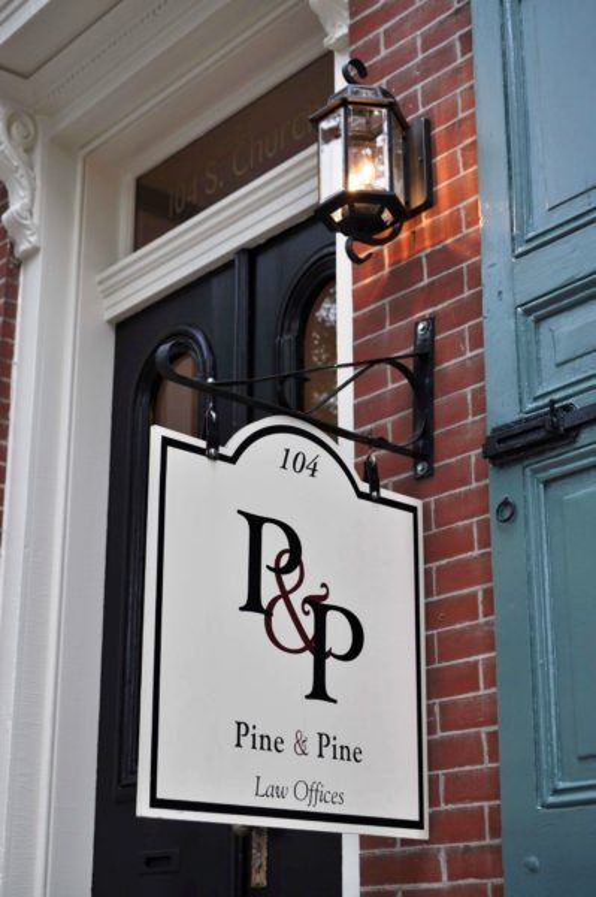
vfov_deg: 33.4
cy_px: 448
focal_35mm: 60
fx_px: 1492
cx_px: 298
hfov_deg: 22.6
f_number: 6.3
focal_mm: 40
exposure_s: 1/160
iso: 200
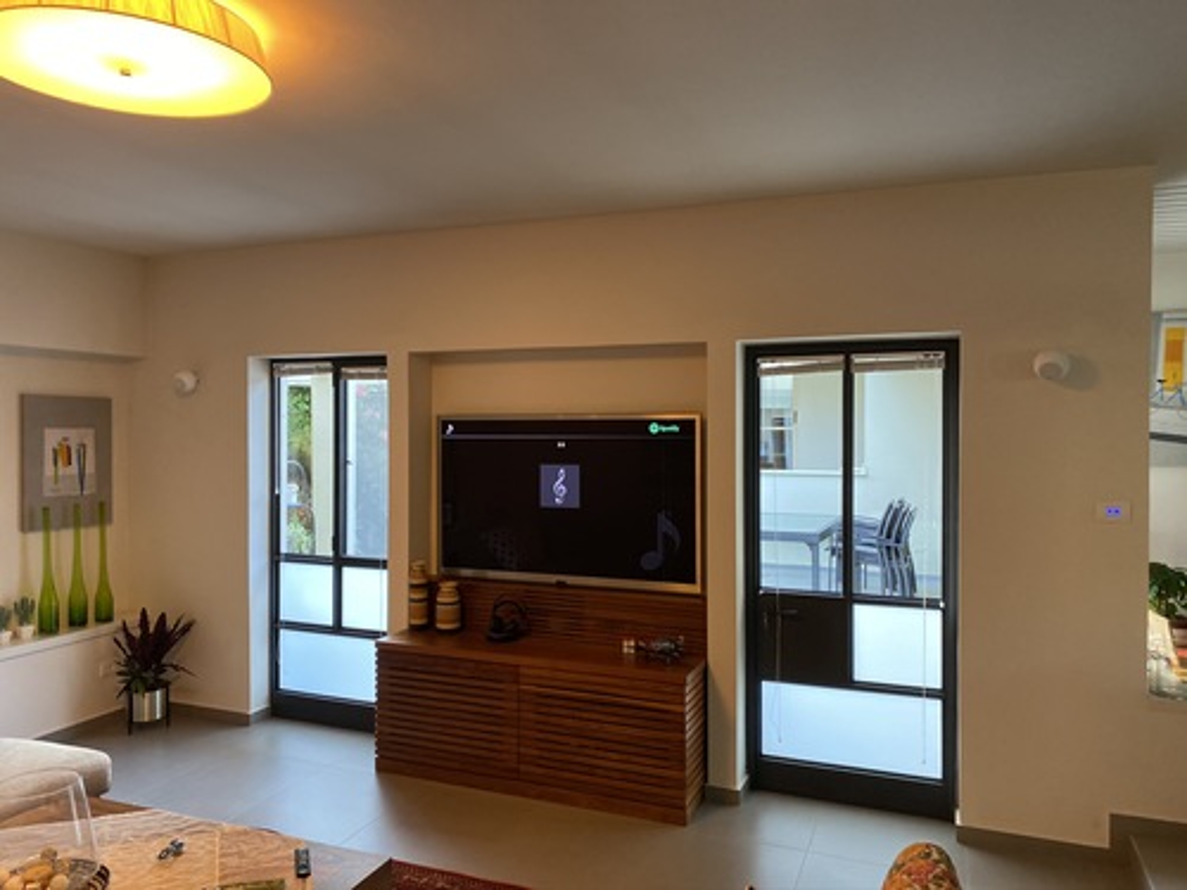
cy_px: 445
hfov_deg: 67.3
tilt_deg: -1.7
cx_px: 594
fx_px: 892
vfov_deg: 53.1
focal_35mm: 26
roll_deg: -1.9
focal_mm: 4.25
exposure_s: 1/50
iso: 160
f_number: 1.8
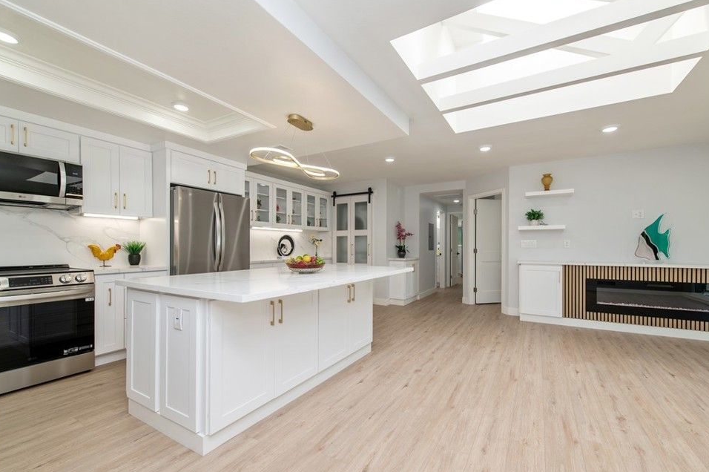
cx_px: 373
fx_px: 295
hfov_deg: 100.3
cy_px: 245
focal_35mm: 15
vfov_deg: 77.2
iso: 200
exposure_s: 1/125
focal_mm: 14
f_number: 5.6
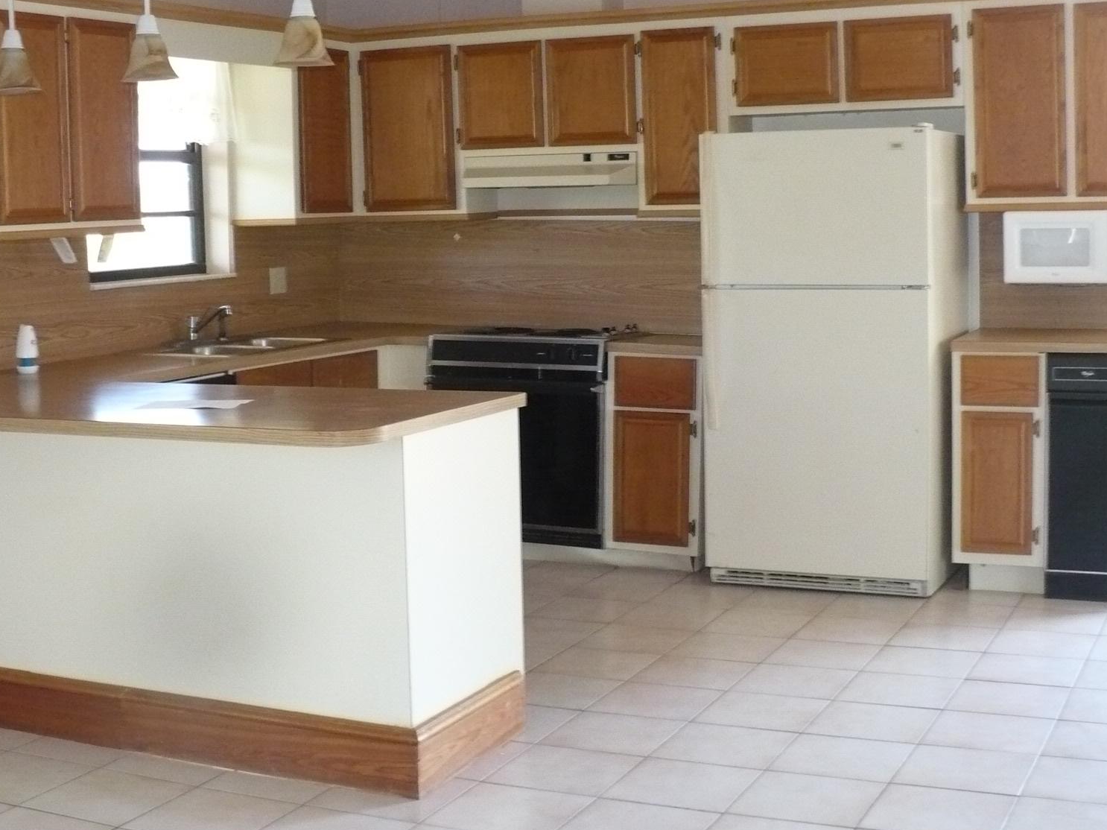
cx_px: 483
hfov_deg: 37.4
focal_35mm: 51
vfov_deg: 28.6
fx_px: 1631
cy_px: 411
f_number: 2.8
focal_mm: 6.1
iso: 320
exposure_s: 1/30
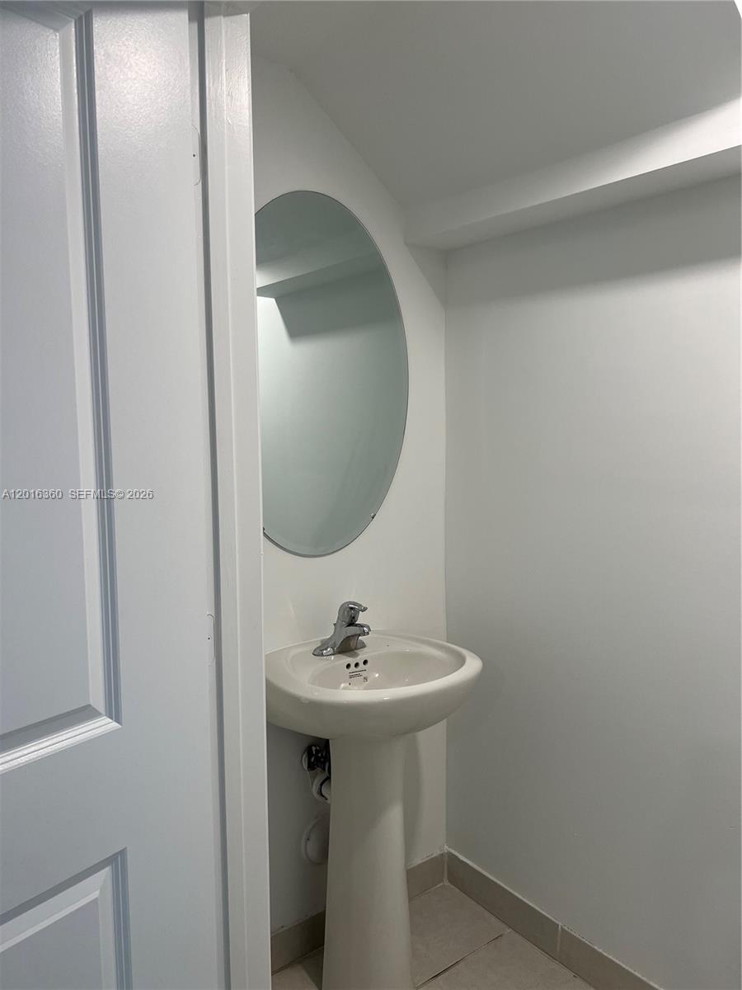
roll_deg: +0.5
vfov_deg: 67.3
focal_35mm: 26
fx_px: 743
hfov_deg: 53.1
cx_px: 371
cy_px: 495
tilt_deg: -5.9
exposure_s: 1/120
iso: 100
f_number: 1.5
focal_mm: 5.7
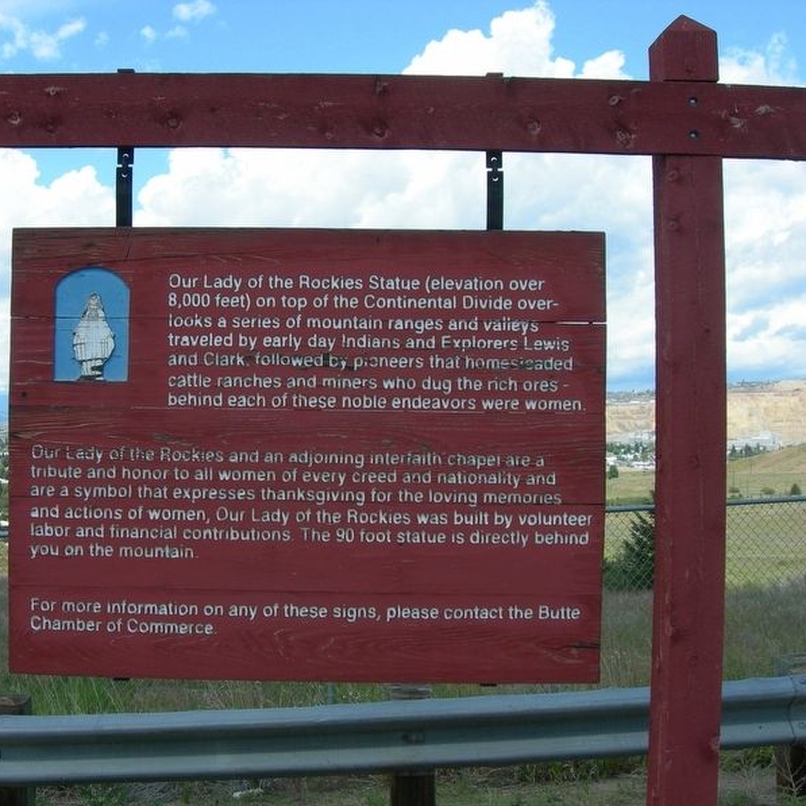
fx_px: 1185
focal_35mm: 45
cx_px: 285
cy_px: 404
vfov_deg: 37.6
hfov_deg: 37.2
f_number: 4.8
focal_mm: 7.8
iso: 50
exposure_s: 1/352
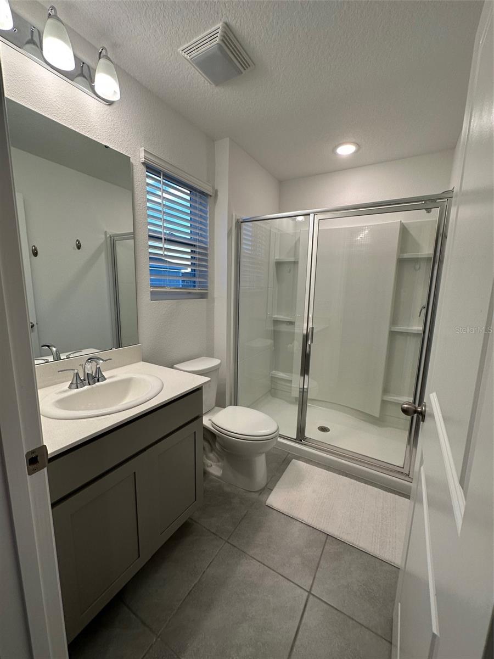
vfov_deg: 102.1
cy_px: 330
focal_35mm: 14
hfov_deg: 85.7
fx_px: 266
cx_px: 247
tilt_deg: -10.3
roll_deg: -1.8
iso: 80
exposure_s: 1/120
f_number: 2.2
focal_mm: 2.22
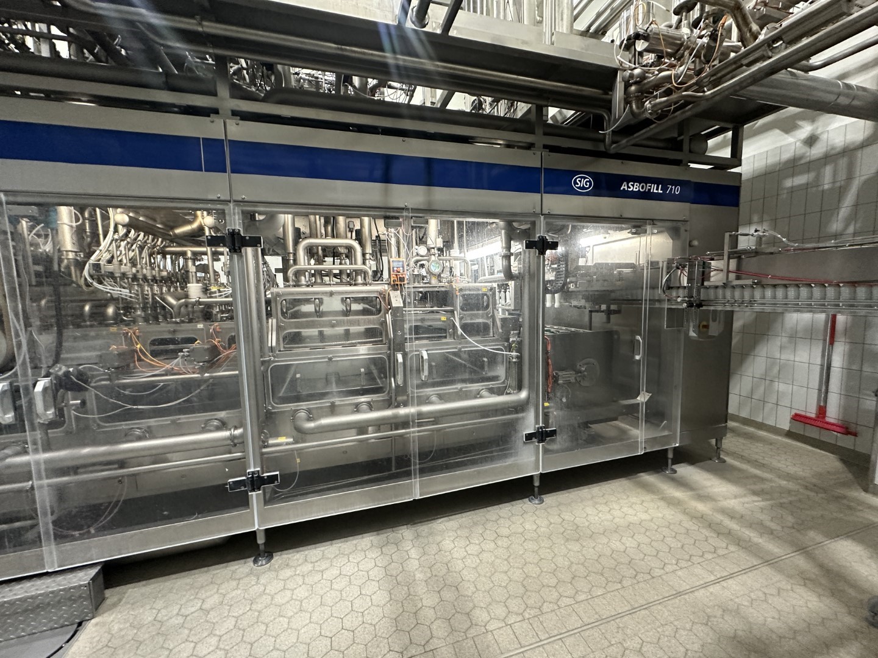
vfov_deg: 85.7
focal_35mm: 14
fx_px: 355
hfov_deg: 102.1
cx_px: 439
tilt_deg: -3.9
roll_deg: +2.7
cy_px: 329
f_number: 2.2
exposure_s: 1/50
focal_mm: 2.22
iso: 400
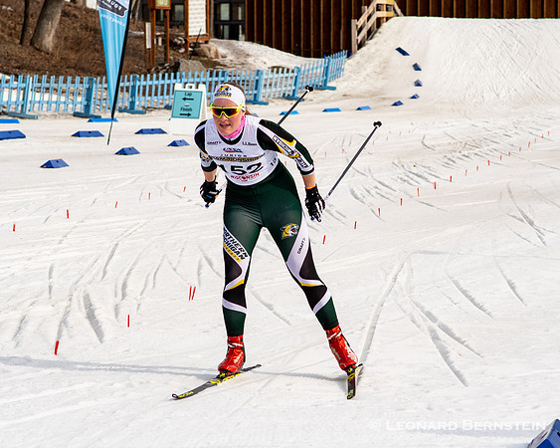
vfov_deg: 10.1
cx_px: 280
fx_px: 2537
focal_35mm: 153
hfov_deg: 12.6
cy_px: 224
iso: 400
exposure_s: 1/2000
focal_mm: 85
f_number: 5.6
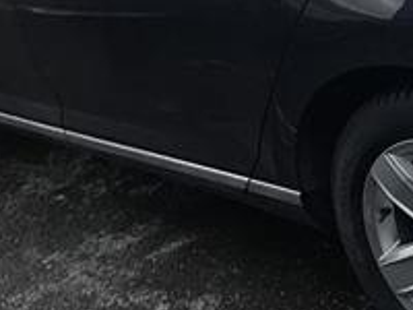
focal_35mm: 83
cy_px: -39
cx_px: 545
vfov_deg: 17.1
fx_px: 990
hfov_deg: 21.2
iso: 1000
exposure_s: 1/30
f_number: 1.6
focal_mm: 4.2
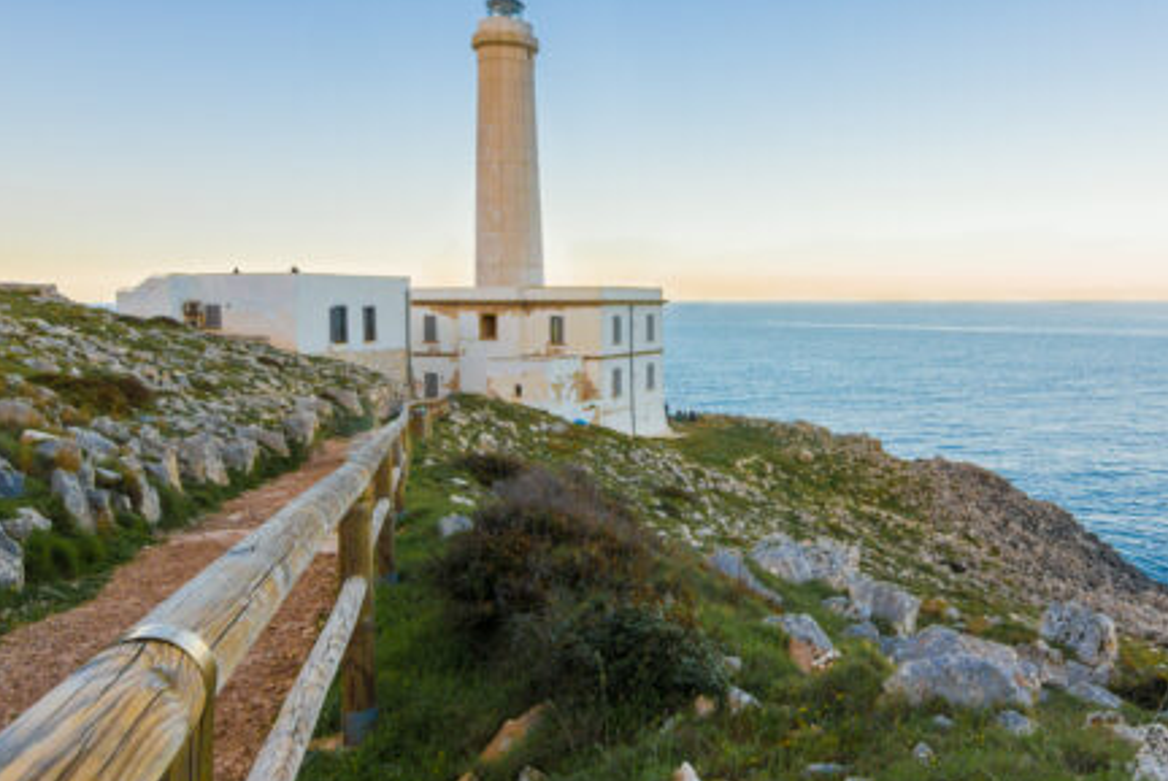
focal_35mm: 29
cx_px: 784
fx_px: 933
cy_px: 354
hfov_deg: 62.4
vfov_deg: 45.4
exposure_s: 1/160
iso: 400
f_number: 10
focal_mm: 13
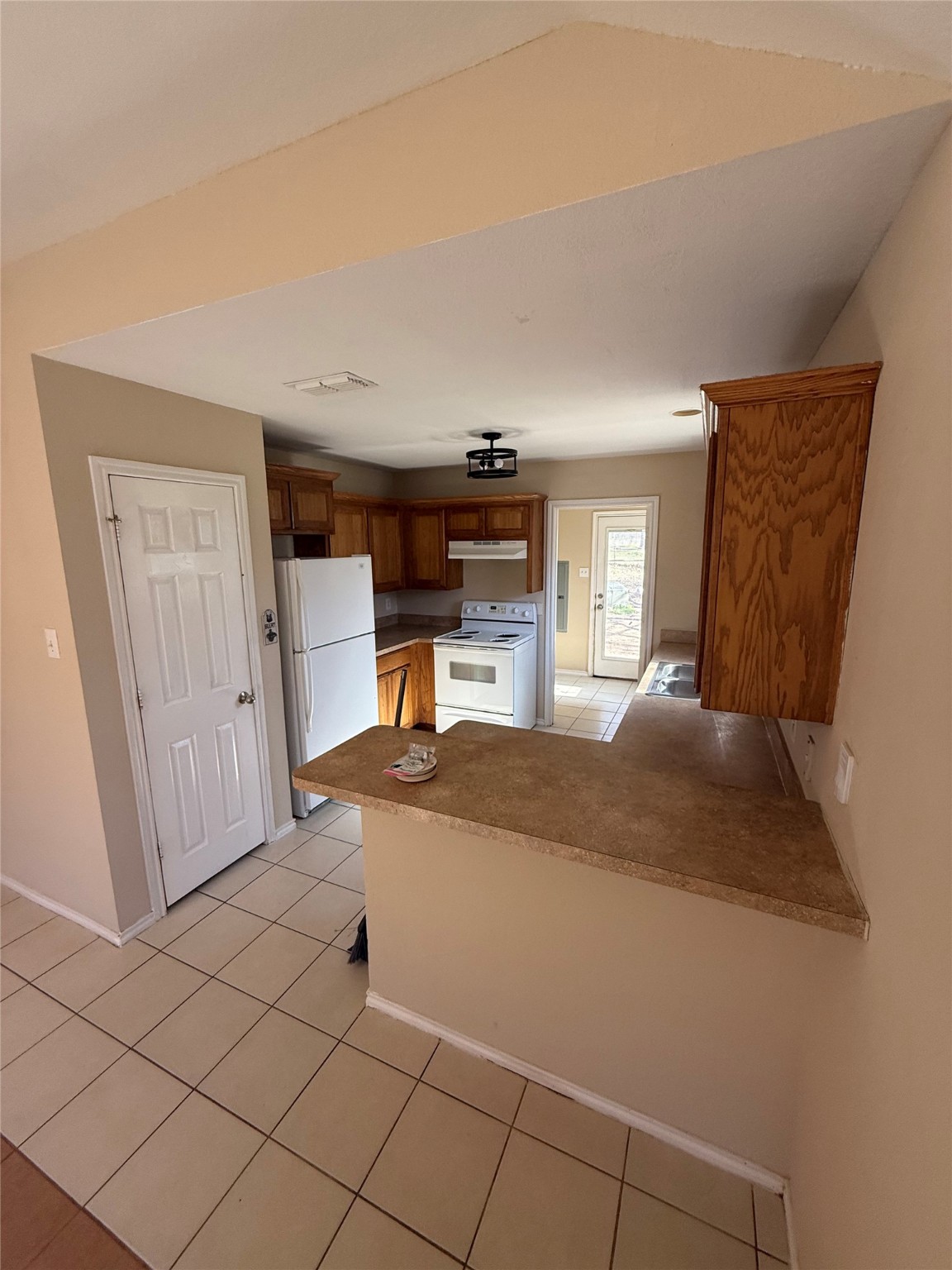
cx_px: 476
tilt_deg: -8.8
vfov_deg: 102.1
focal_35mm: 14
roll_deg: +0.6
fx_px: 513
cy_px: 635
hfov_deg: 85.7
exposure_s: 1/99
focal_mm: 2.22
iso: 160
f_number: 2.2
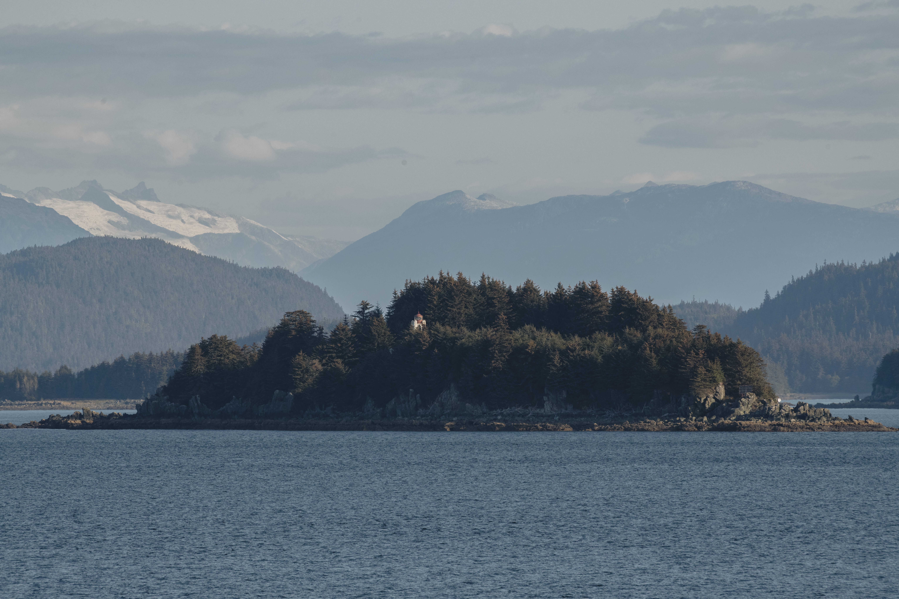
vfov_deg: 3.5
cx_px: 450
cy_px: 300
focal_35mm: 390
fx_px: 9738
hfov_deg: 5.3
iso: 250
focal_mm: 390
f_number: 11
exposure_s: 1/400
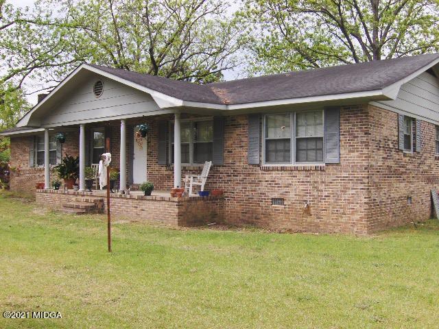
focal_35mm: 35
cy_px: 164
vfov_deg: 40.7
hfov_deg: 52.6
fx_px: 444
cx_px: 220
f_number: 5.5
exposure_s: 1/562
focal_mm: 7.5
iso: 100
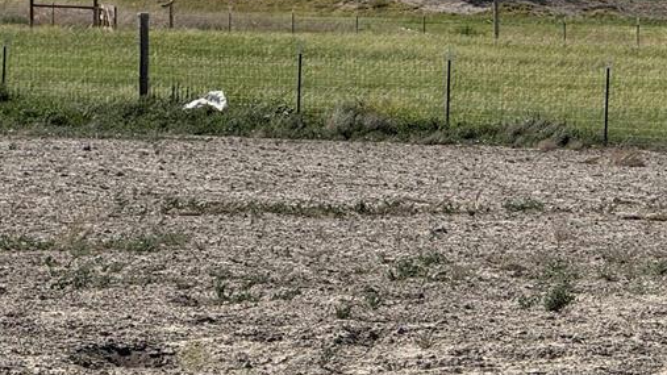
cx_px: 566
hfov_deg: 8.2
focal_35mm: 264
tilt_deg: +1.6
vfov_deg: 4.6
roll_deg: -1.6
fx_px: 4668
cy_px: -61
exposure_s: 1/2817
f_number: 2.8
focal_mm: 15.66
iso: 64
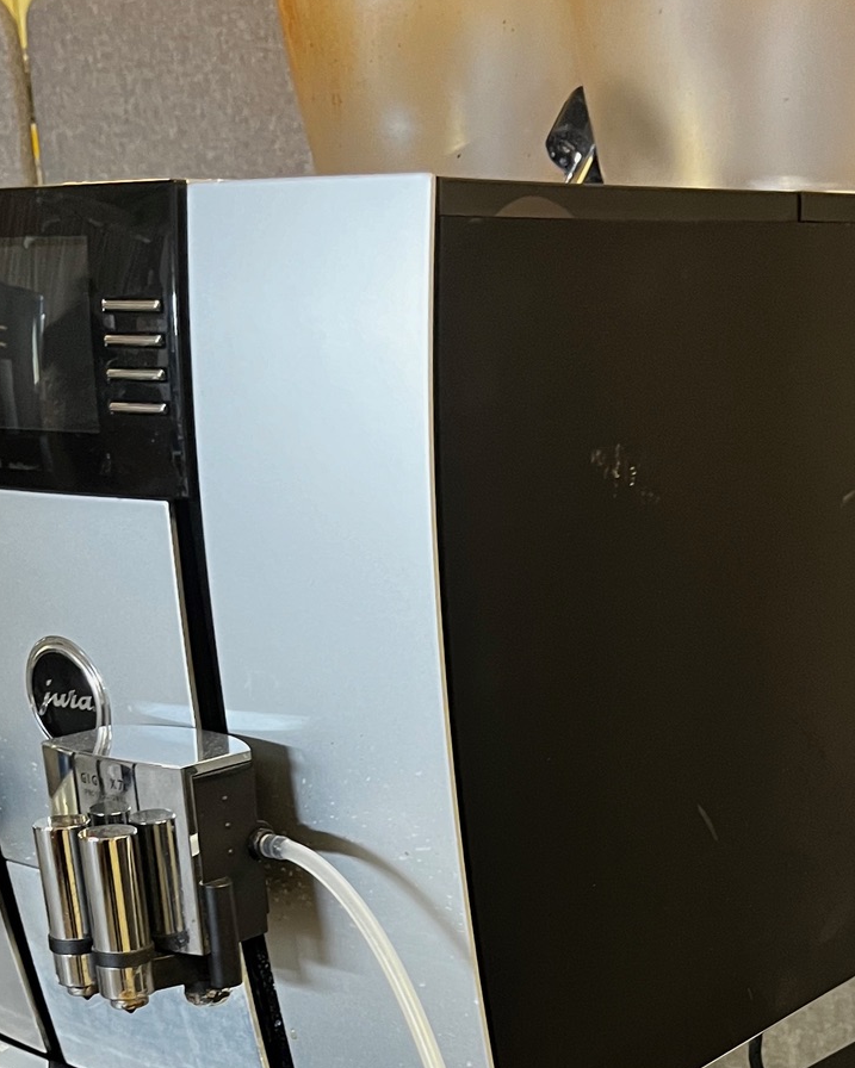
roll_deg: +1.9
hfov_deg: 26.0
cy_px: 1074
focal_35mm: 58
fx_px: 1834
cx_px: 626
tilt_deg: -22.9
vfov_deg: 30.2
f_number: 1.6
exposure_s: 1/33
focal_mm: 5.1
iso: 400
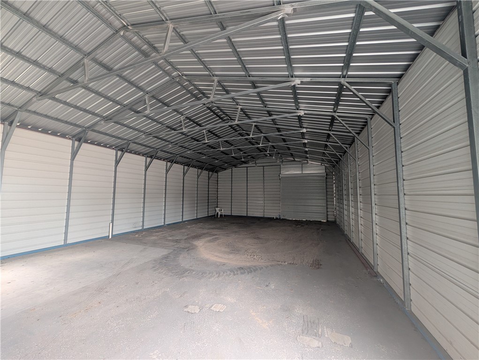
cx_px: 240
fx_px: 166
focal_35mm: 12
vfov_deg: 94.6
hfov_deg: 110.5
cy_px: 180
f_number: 1.7
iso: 255
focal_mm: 2.02
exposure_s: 1/49.3
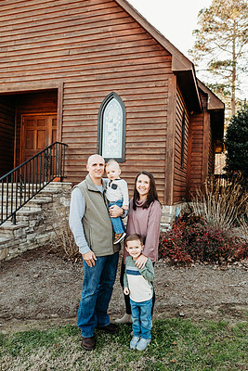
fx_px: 279
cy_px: 198
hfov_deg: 48.0
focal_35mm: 27
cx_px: 127
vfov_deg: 67.3
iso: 250
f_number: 2.8
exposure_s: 1/320
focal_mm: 24
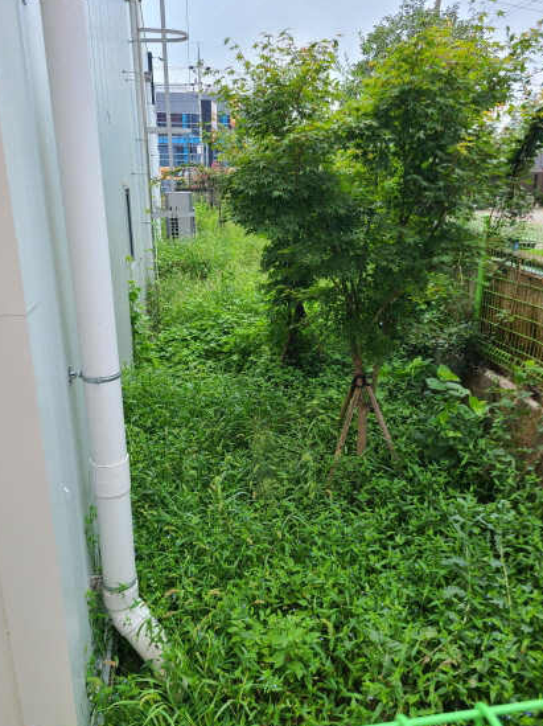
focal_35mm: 27
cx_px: 274
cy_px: 372
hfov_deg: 51.3
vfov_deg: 65.3
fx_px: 565
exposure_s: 1/529
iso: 40
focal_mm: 5.4
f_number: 1.8
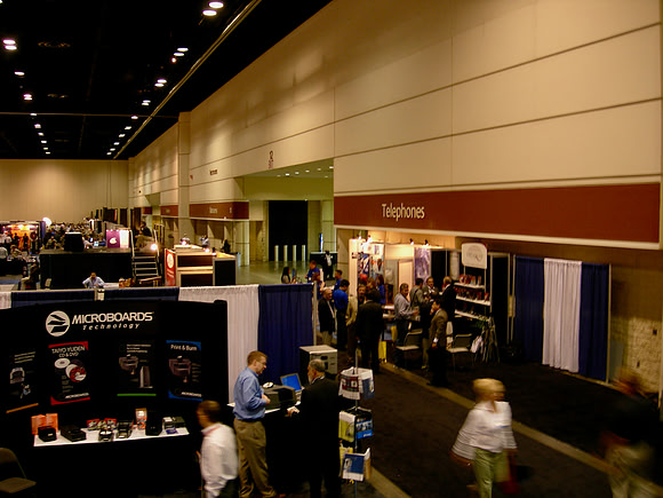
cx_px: 332
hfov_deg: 49.0
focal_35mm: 38
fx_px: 728
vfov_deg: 37.7
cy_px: 249
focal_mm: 7.8
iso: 50
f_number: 2.8
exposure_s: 1/6.6
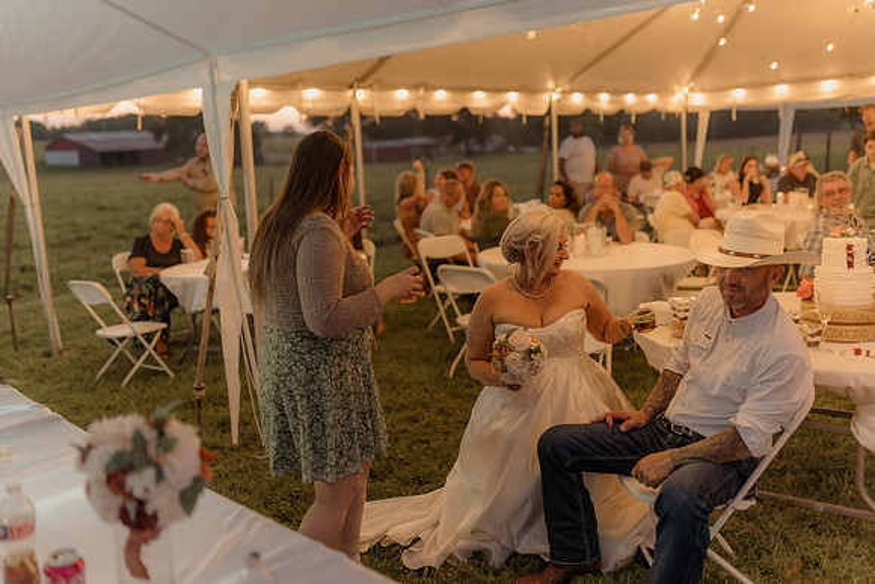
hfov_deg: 54.4
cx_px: 438
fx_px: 851
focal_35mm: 35
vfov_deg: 37.9
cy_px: 292
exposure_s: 1/125
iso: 800
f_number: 1.4
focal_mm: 35
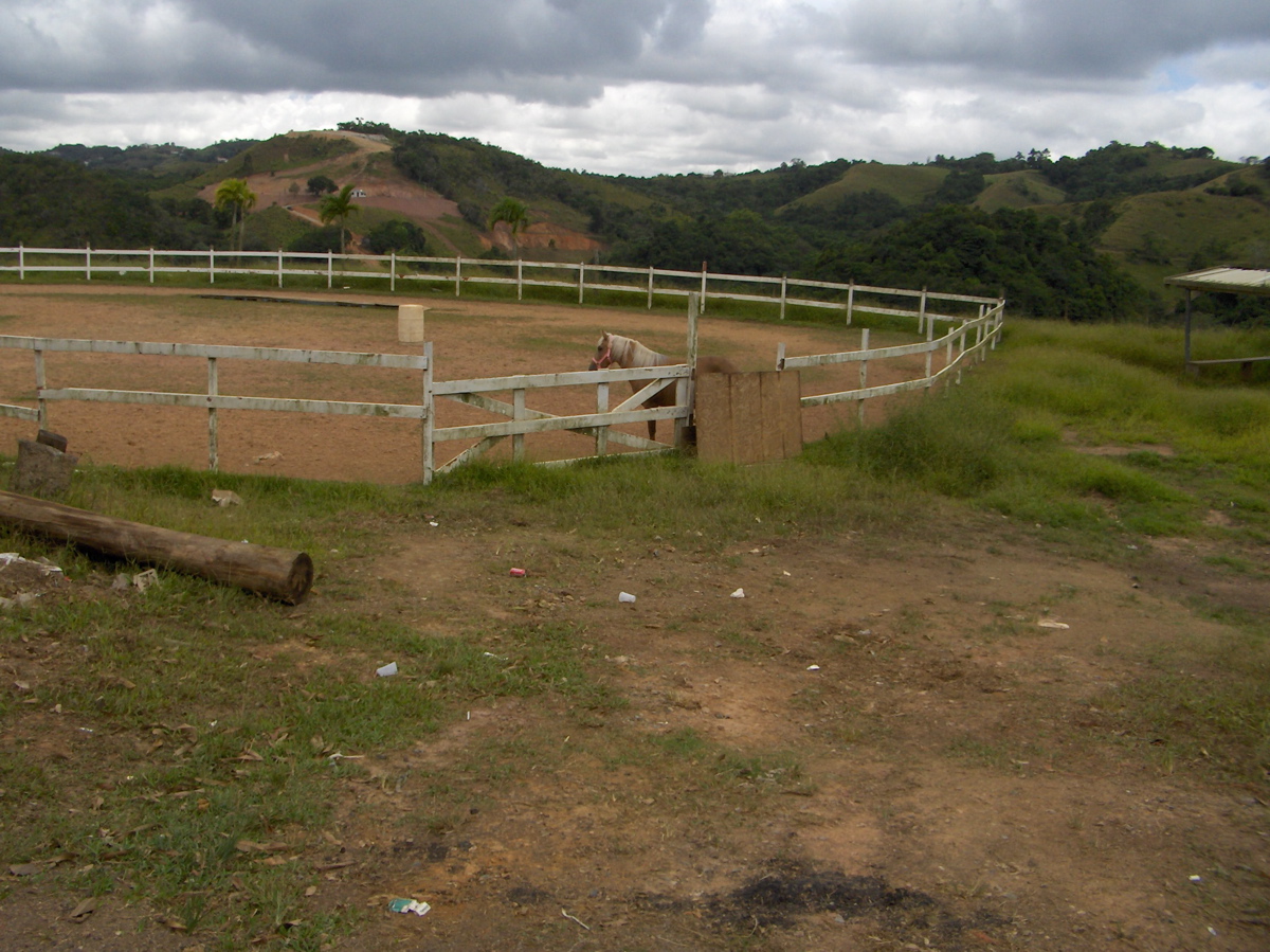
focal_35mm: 35
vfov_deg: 40.7
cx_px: 635
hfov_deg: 52.6
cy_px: 476
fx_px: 1284
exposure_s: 1/870
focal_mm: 5.8
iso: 100
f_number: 4.3
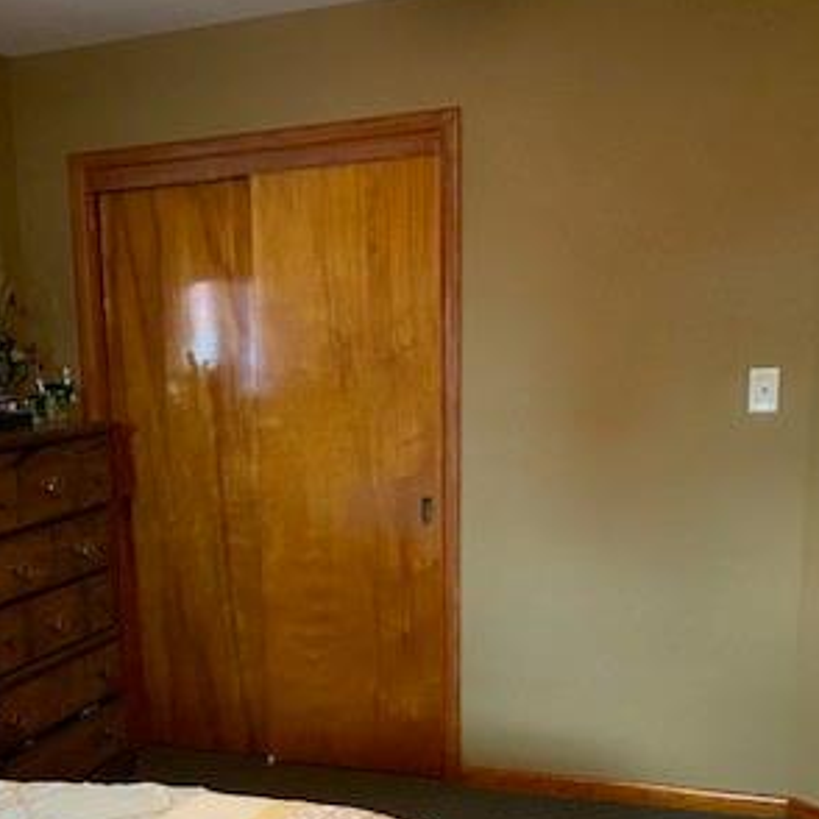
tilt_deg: -11.2
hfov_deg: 33.0
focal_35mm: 50
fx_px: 1338
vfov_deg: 33.2
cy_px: 632
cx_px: 150
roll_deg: +3.1
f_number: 1.8
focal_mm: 4.25
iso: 400
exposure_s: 1/40
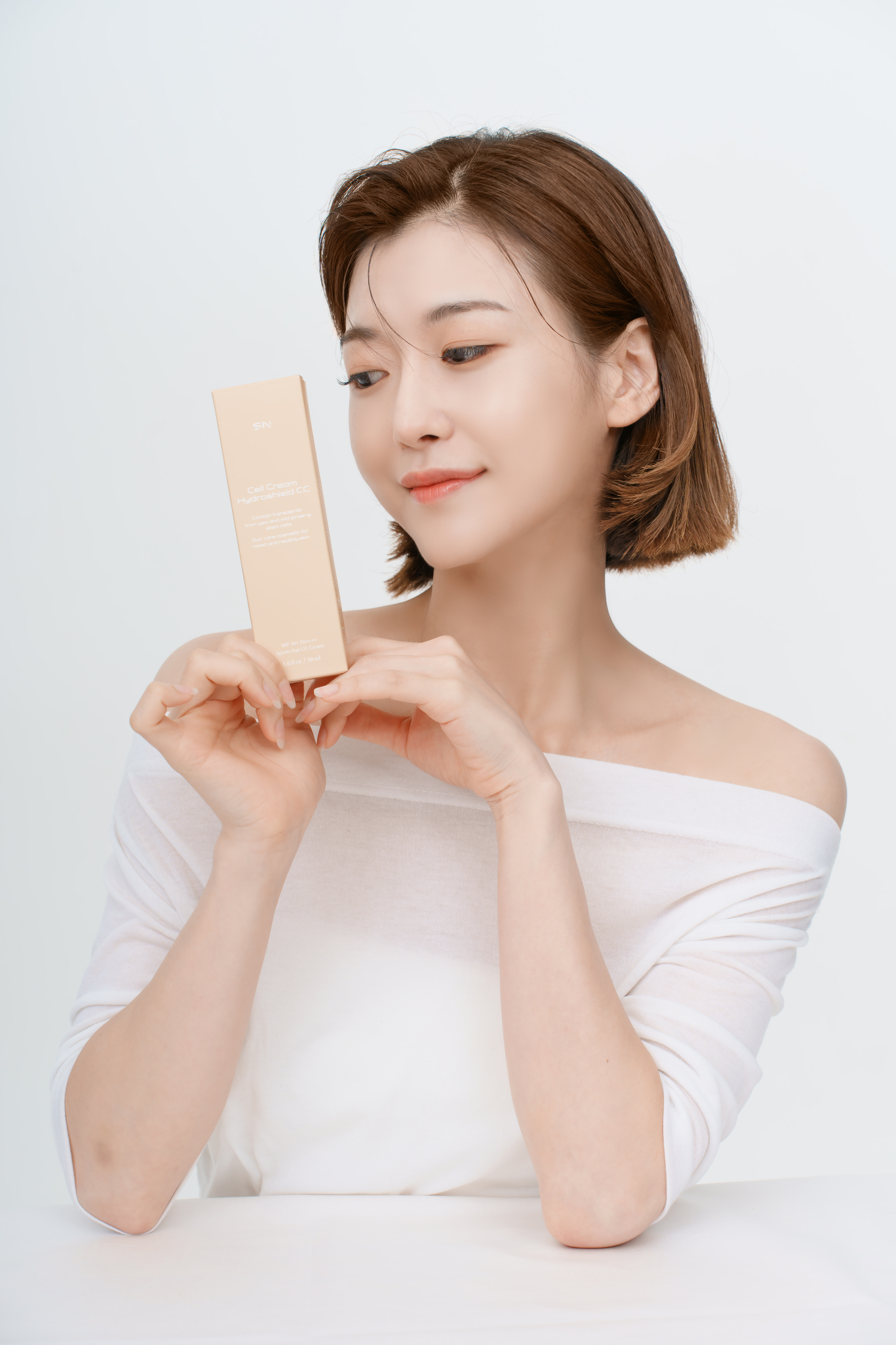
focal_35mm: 75
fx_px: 2800
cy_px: 672
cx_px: 448
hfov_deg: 18.2
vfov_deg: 27.0
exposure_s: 1/160
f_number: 7.1
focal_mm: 75
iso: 100
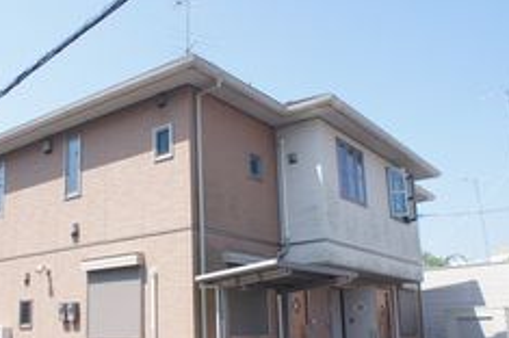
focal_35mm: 51
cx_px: 160
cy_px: 233
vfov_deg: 26.2
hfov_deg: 38.4
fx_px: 720
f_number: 7.1
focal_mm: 16
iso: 800
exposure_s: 1/1250
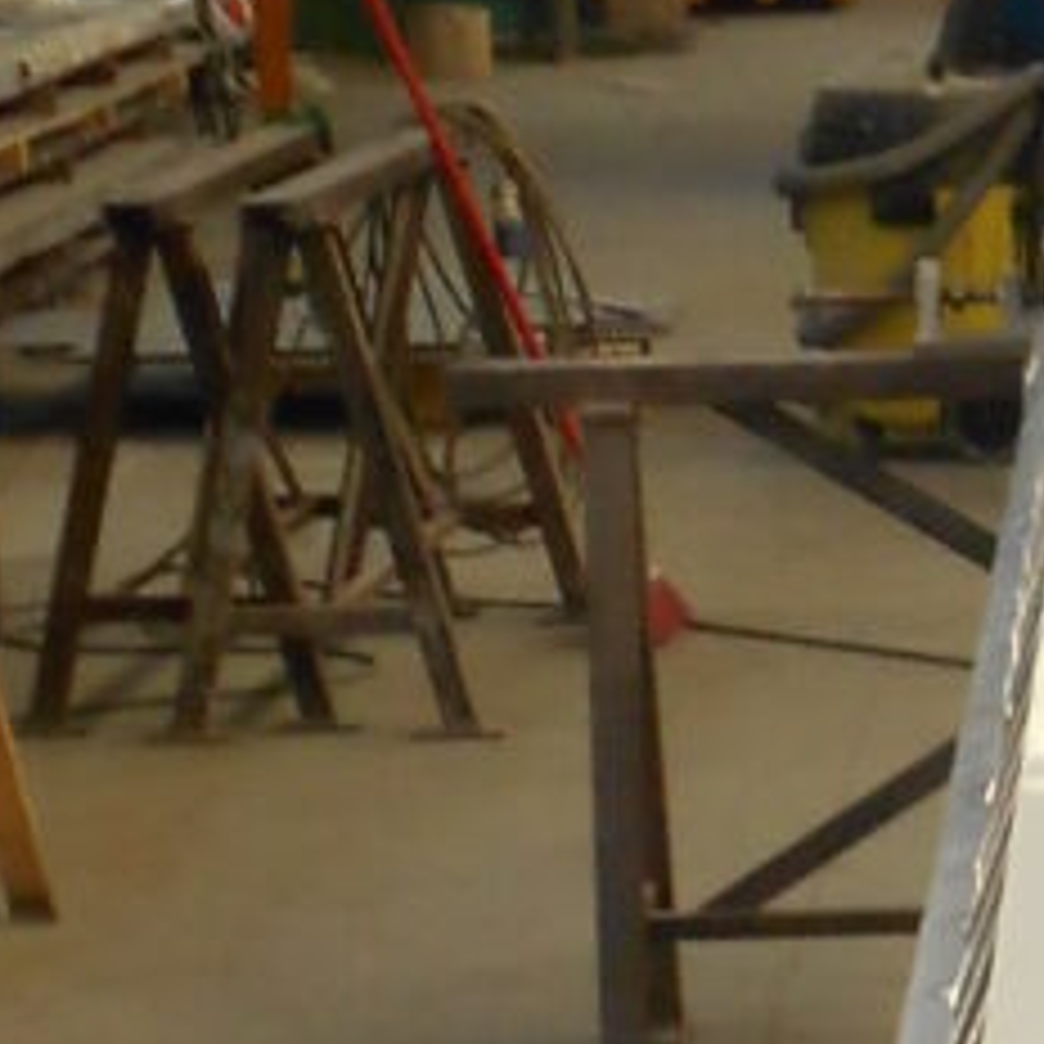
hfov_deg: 9.3
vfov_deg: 9.2
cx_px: 1202
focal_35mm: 187
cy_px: 1444
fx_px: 6381
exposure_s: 1/30
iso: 160
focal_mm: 5.8
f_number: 3.6
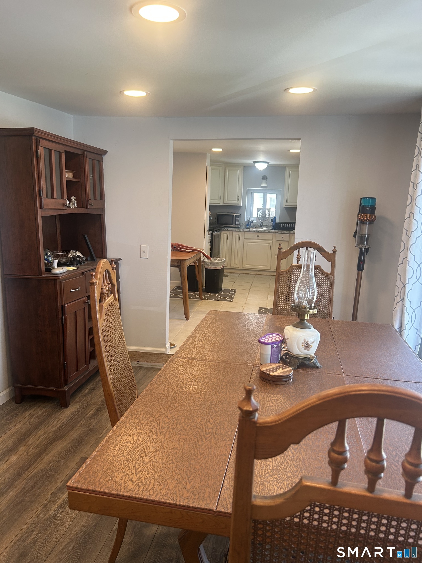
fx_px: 423
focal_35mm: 26
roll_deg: -2.2
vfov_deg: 67.3
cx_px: 211
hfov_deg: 53.1
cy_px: 282
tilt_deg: -11.6
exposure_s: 1/120
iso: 80
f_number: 1.5
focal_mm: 5.7
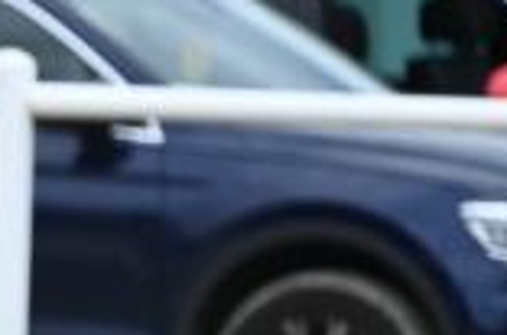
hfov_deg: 1.4
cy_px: 371
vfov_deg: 0.9
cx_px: -770
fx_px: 20219
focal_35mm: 1440
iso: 320
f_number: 5.3
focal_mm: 280
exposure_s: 1/1250
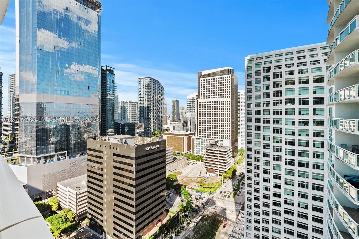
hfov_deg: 100.4
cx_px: 180
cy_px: 120
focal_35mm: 15
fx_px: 150
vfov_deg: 77.3
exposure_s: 1/400
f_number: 8
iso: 200
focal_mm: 10
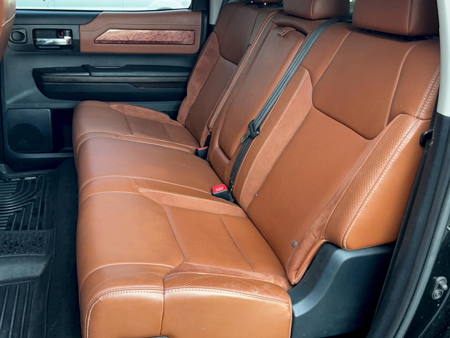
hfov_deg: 60.0
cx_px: 225
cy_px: 169
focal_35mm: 30
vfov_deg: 46.8
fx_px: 390
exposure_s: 1/60
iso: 64
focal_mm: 3
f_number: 1.8
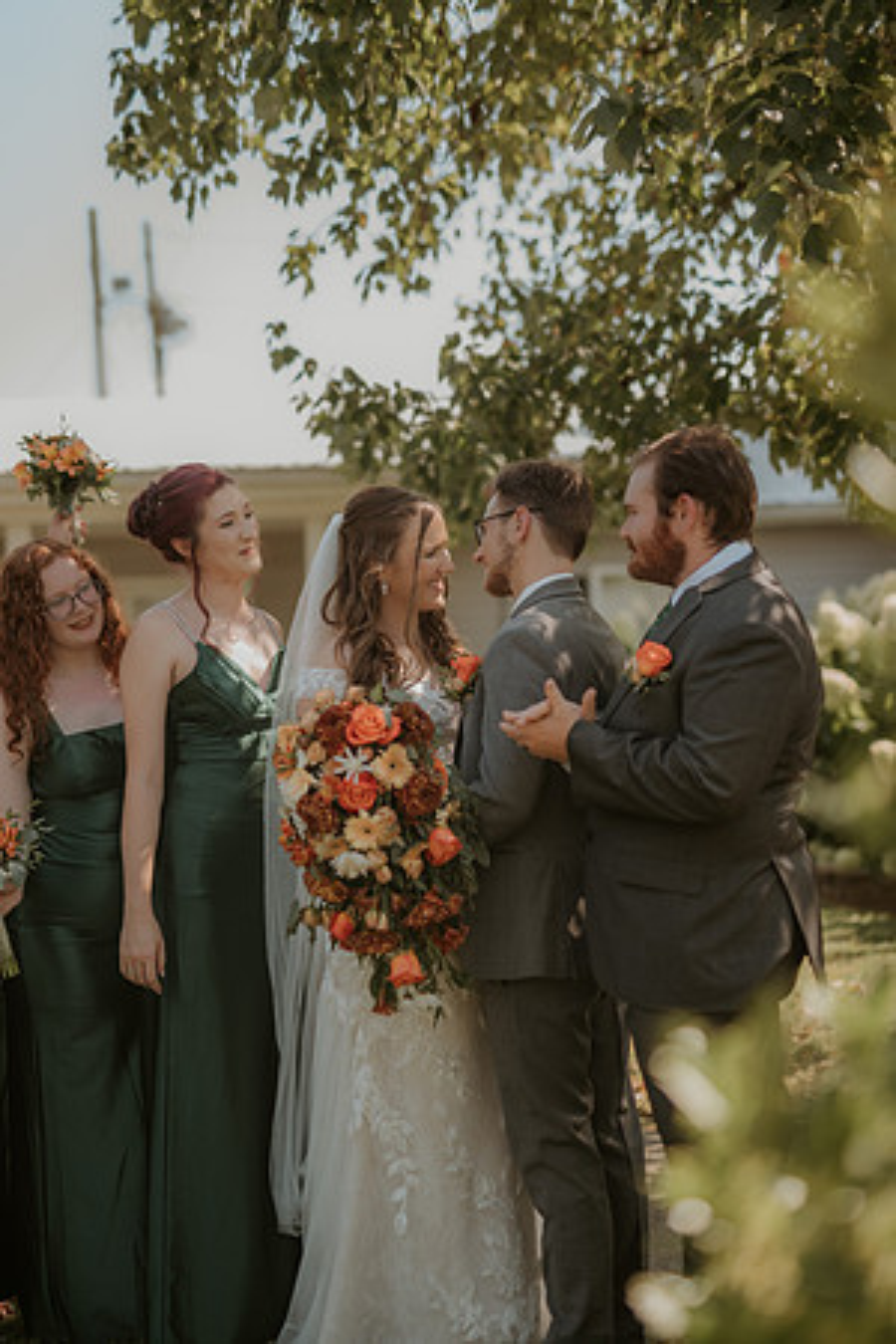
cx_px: 448
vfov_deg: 39.6
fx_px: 1867
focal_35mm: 50
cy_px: 672
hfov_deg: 27.0
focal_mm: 50
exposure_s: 1/6400
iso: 640
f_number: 1.8
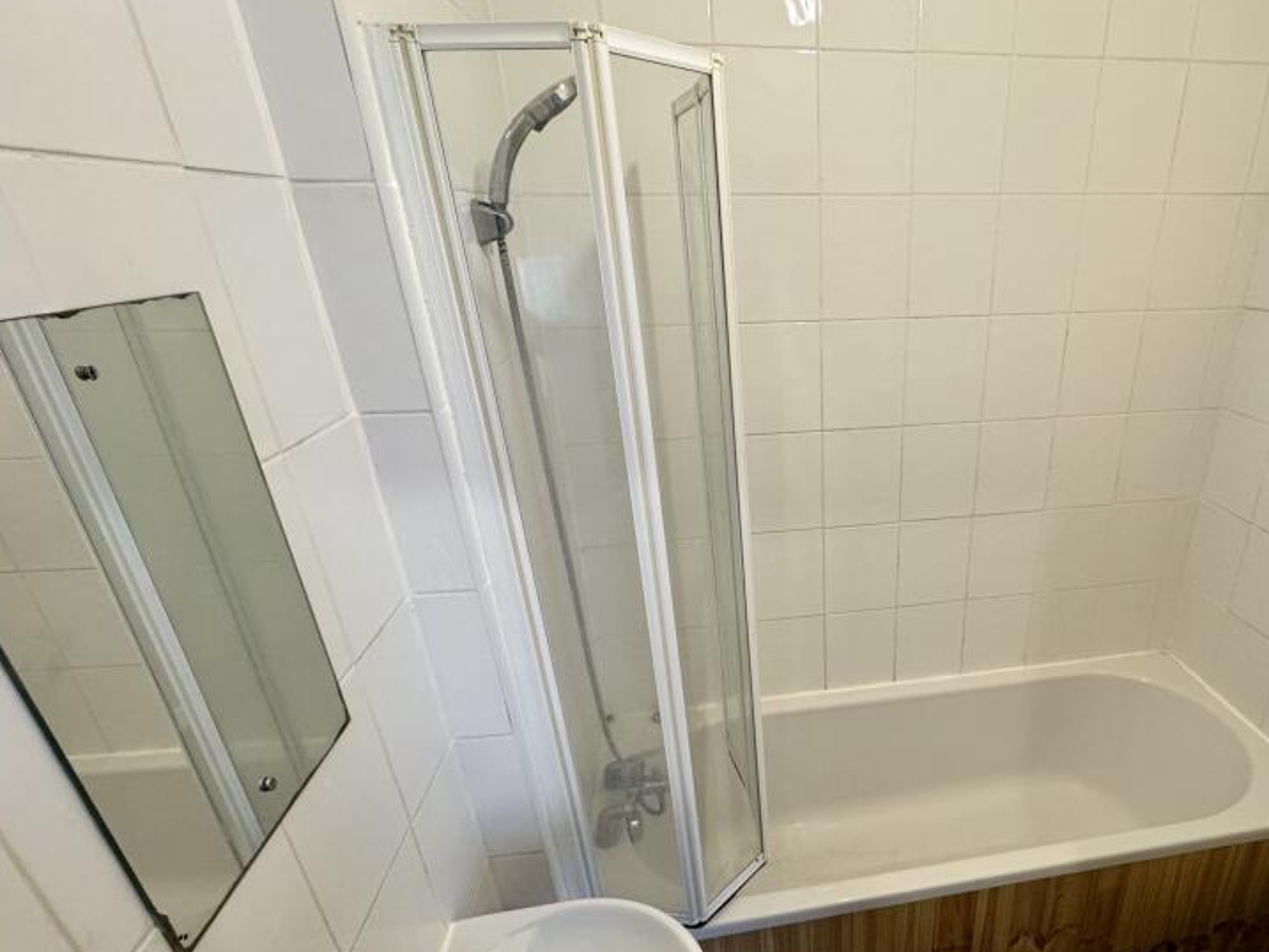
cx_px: 834
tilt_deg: -25.5
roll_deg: +1.2
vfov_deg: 65.3
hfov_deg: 79.4
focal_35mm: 20
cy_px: 577
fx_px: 733
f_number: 2.2
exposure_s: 1/100
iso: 200
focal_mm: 2.22
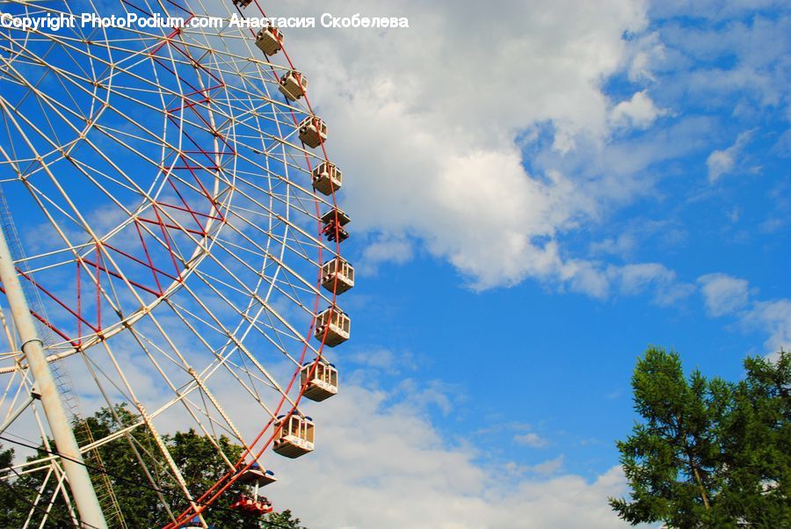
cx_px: 396
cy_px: 264
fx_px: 660
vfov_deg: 43.7
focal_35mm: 30
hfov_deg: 61.9
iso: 100
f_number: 9
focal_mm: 20
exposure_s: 1/320
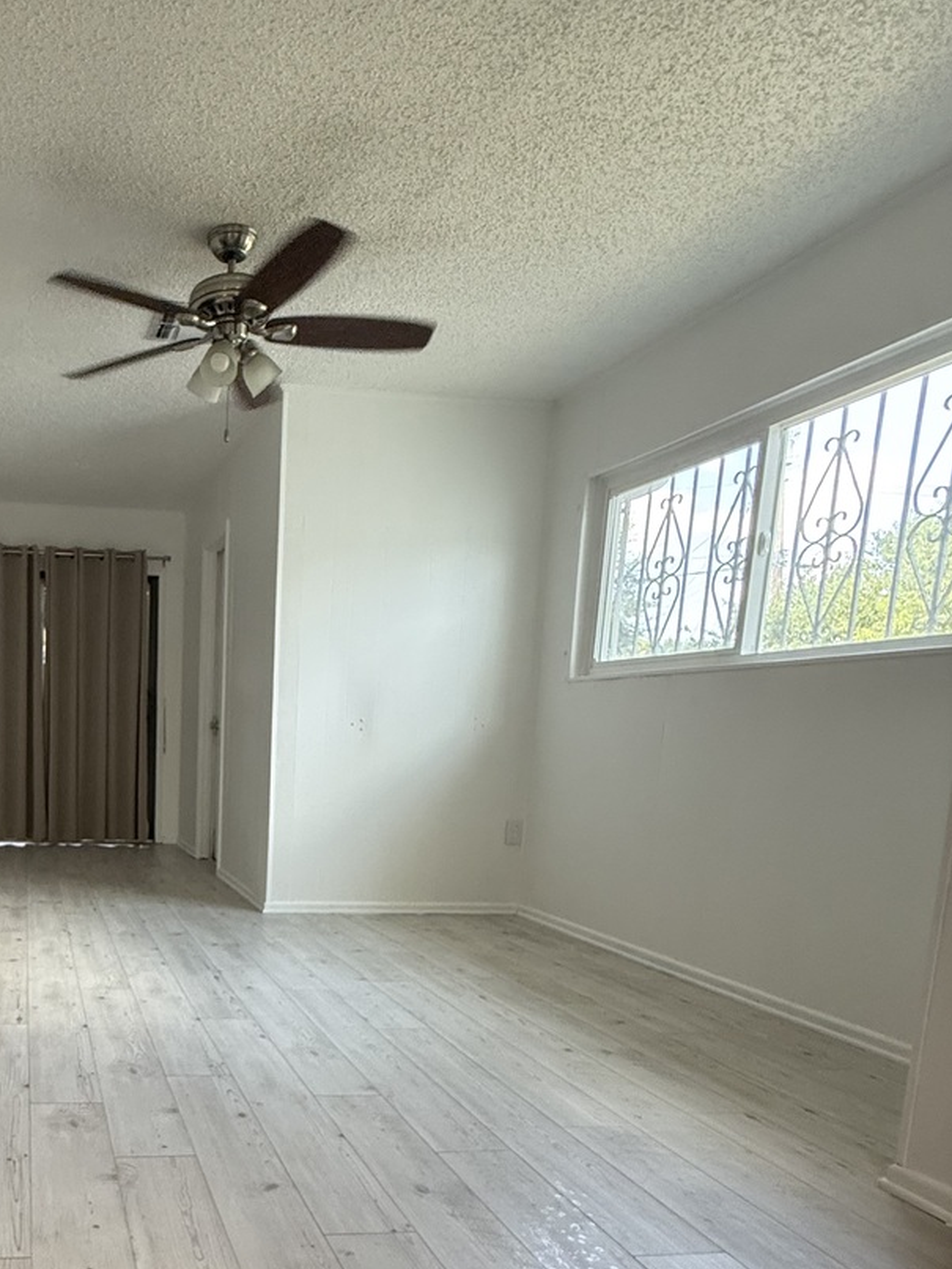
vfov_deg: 66.8
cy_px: 882
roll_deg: -1.1
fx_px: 916
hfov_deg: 49.4
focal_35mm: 25
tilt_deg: -8.6
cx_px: 109
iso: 250
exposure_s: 1/60
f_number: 2.2
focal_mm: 2.22
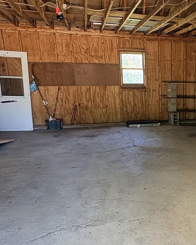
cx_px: 182
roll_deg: -1.2
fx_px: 268
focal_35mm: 37
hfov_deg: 37.2
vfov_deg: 48.5
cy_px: 157
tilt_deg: -14.7
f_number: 2.2
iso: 200
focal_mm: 2.22
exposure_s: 1/90
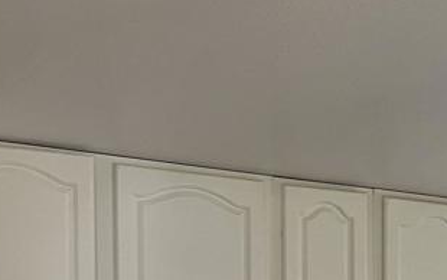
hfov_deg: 19.5
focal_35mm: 91
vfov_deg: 13.2
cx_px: 694
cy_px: 482
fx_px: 1109
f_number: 1.5
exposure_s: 1/60
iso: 250
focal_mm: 5.7
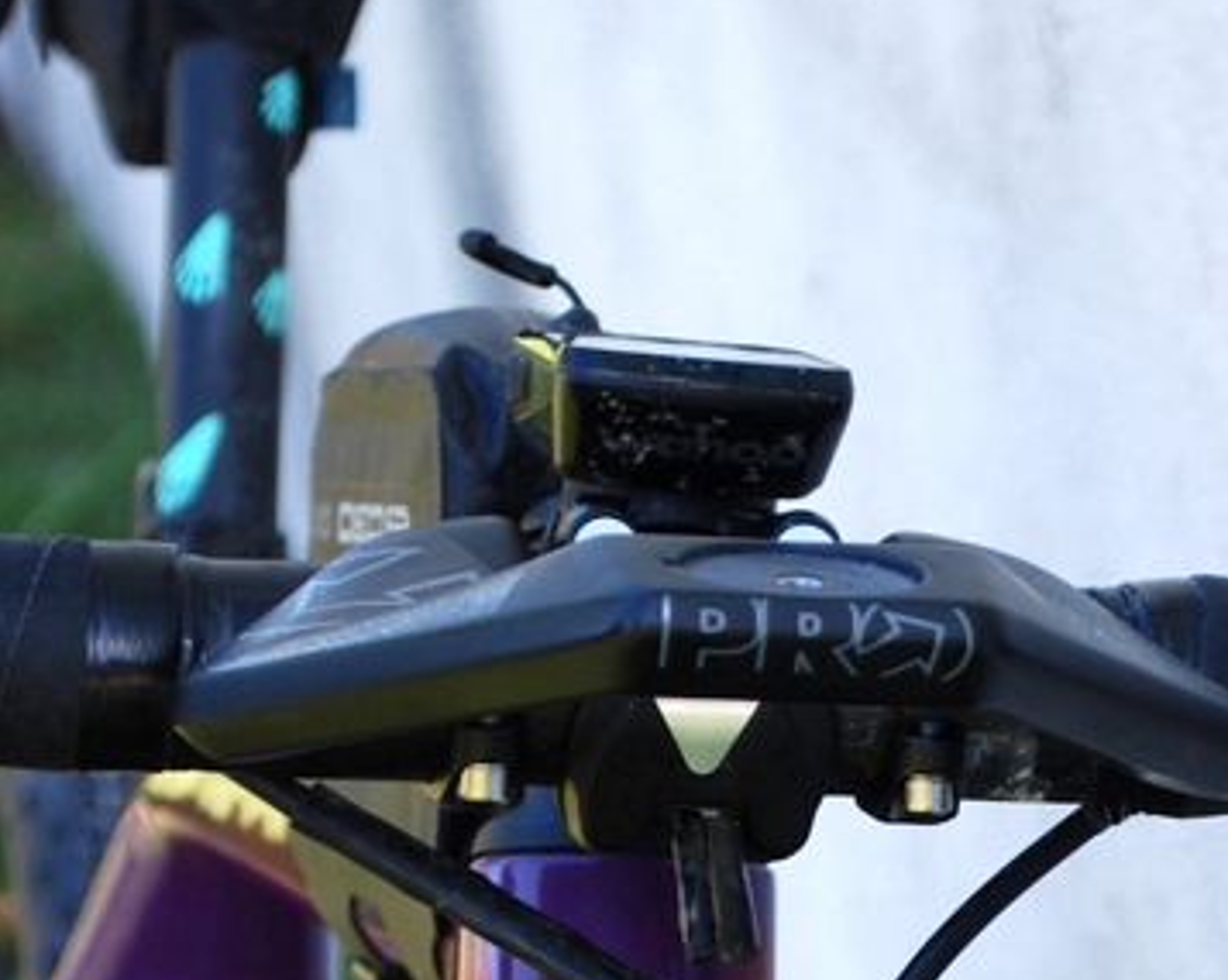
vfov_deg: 6.3
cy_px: 1071
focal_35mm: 243
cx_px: 822
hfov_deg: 8.0
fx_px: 8824
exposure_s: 1/160
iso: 200
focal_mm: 48
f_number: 5.6
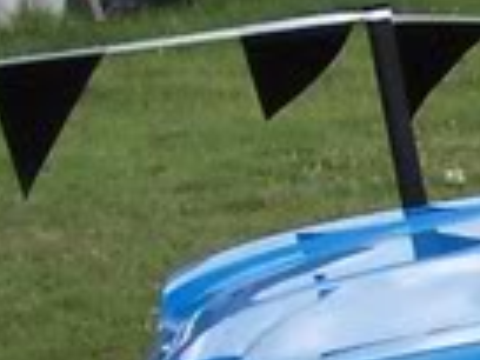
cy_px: 369
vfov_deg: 6.6
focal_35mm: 225
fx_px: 3120
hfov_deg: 7.7
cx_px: 1440
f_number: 5.6
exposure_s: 1/350
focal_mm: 5.6
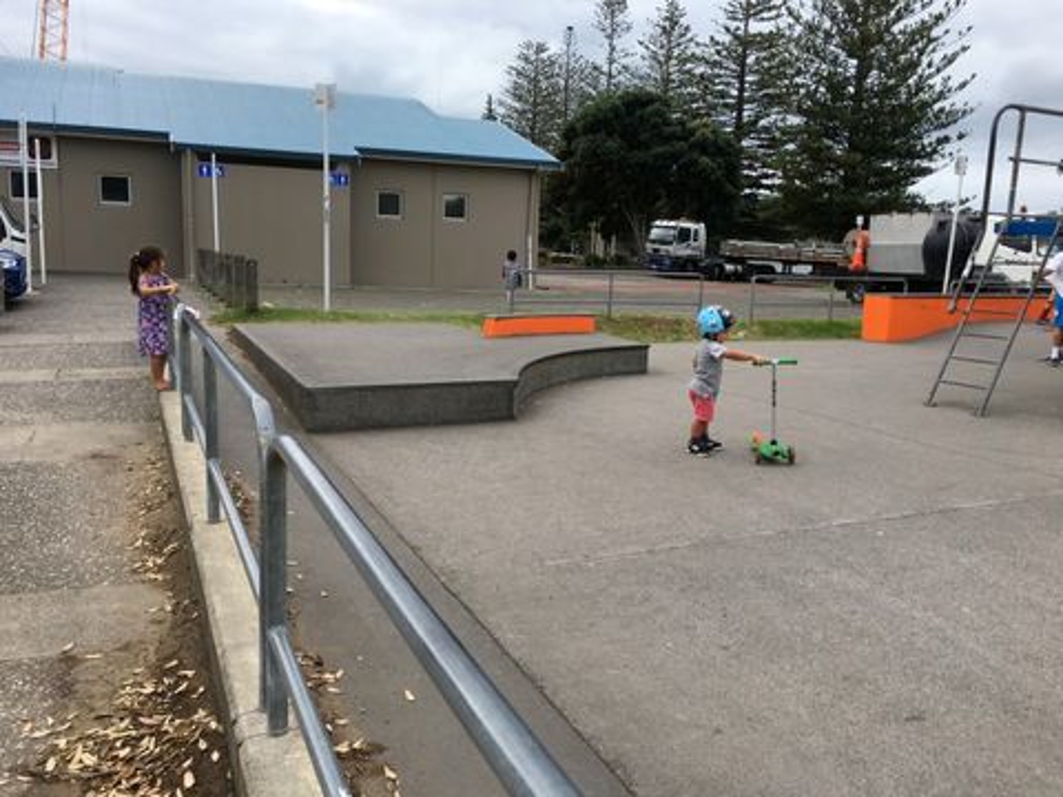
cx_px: 532
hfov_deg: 61.7
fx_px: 891
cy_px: 398
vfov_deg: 48.2
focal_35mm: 29
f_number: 2.2
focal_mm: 4.15
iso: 25
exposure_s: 1/884
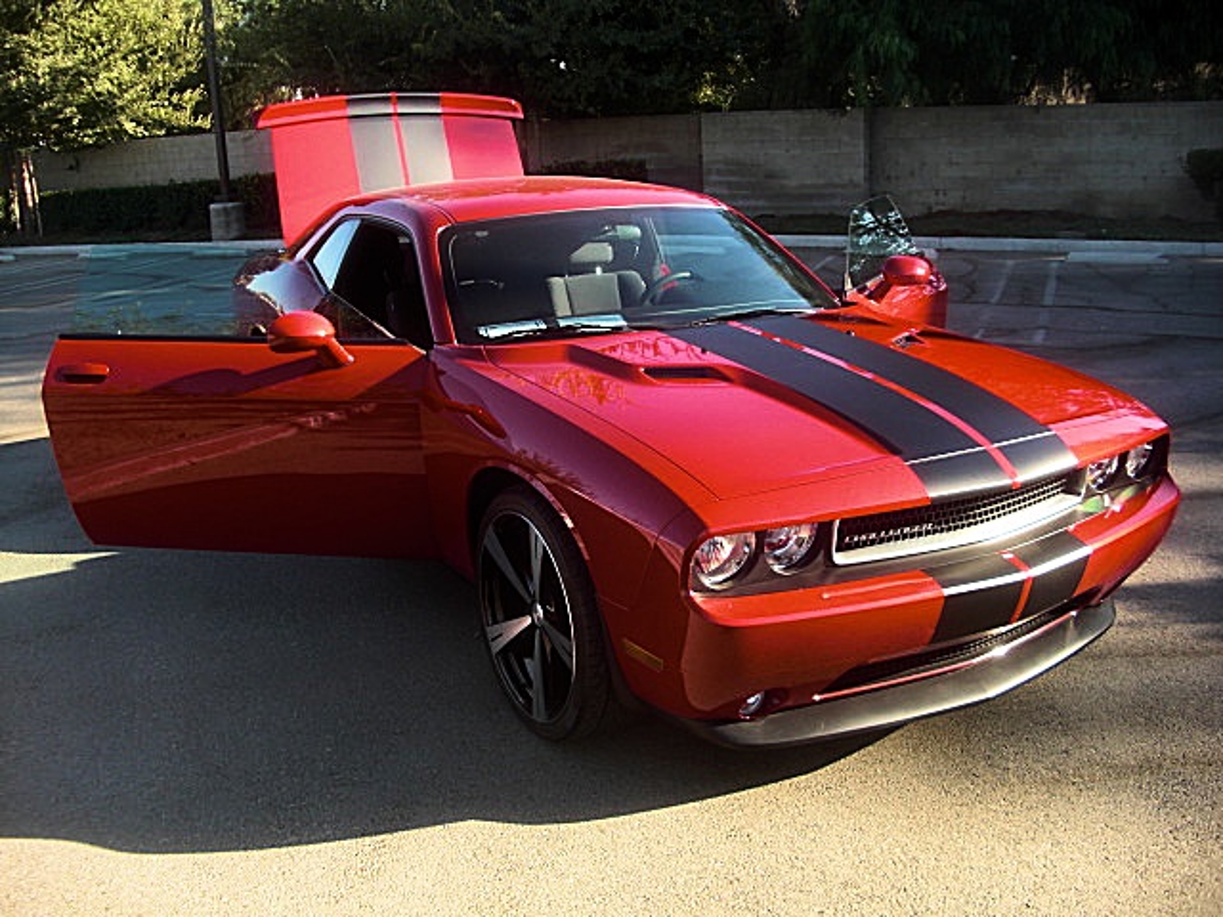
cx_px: 612
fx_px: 1272
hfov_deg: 51.4
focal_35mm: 36
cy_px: 458
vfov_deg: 39.7
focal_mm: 6.3
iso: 50
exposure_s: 1/160
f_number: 2.8
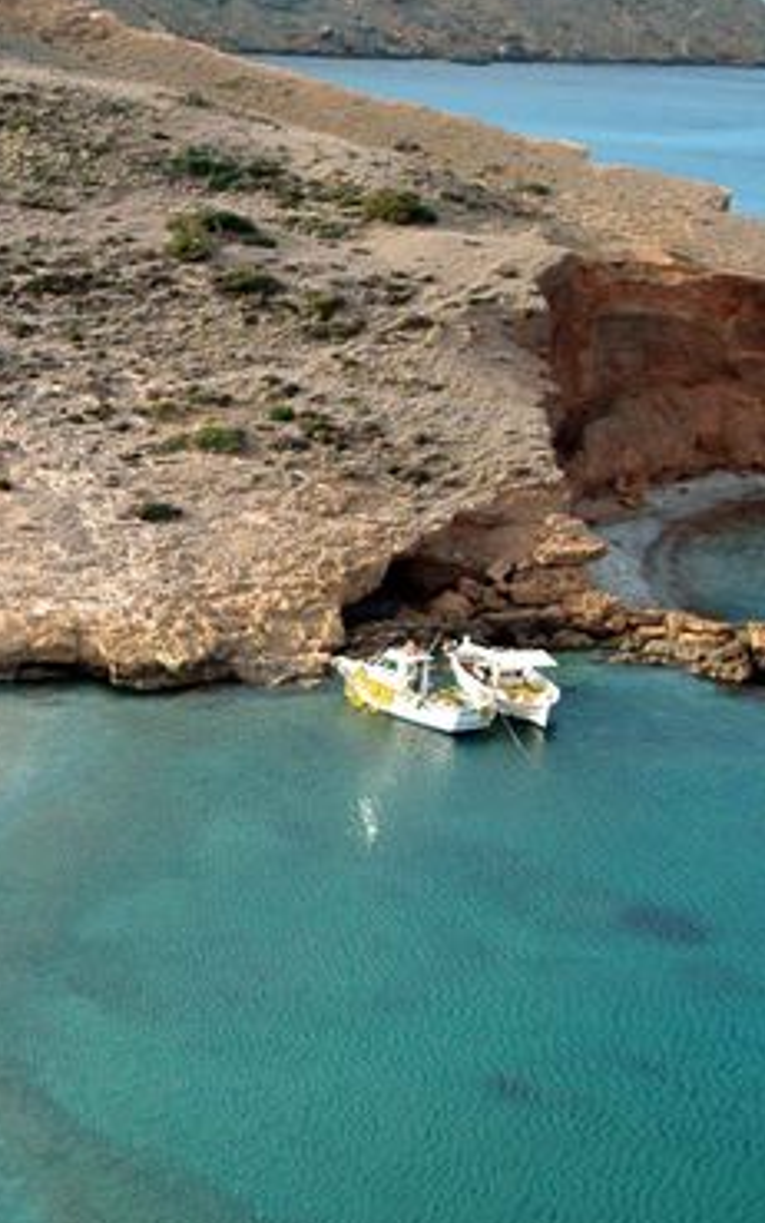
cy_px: 616
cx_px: 10
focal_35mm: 73
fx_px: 2432
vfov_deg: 28.2
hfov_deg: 17.5
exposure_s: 1/800
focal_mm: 28
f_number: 3.8
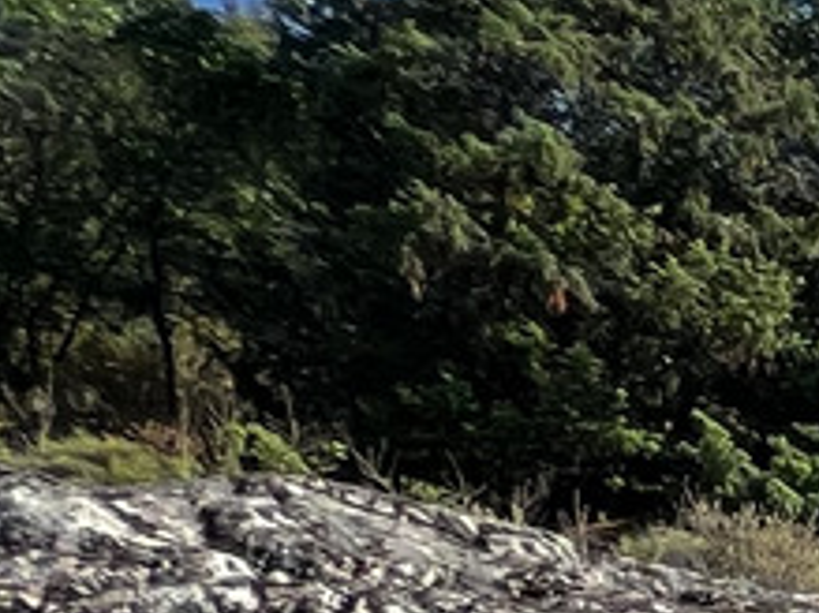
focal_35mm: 95
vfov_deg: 12.1
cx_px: 2771
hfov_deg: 10.0
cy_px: 1510
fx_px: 2246
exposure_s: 1/461
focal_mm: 1.57
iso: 32
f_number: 1.8
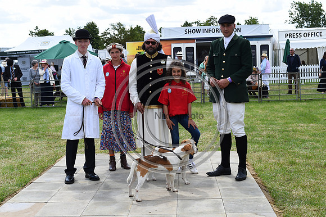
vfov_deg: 27.0
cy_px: 108
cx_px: 163
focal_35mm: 50
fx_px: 453
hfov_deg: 39.6
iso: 500
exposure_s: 1/1250
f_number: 7.1
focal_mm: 50
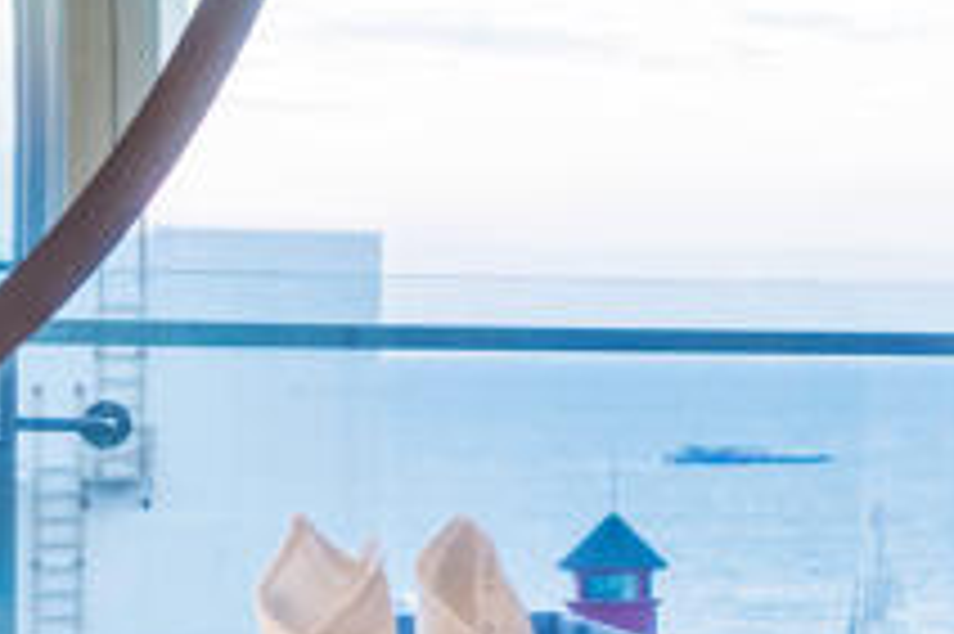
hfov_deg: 13.1
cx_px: 1611
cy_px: 380
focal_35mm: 145
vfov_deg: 9.4
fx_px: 3839
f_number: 8
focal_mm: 24
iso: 500
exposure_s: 1/40
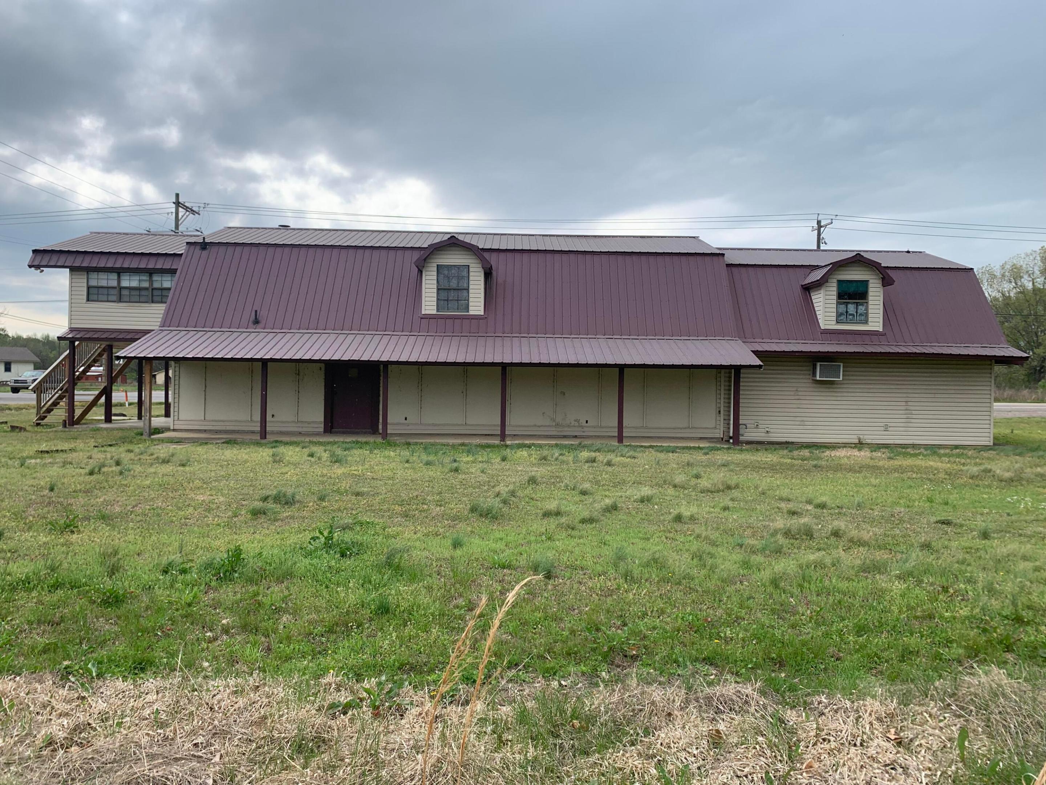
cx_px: 523
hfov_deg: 67.3
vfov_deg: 53.1
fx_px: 786
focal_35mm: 26
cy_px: 392
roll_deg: -0.6
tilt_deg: -1.5
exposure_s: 1/1468
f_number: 1.8
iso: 25
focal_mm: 4.25
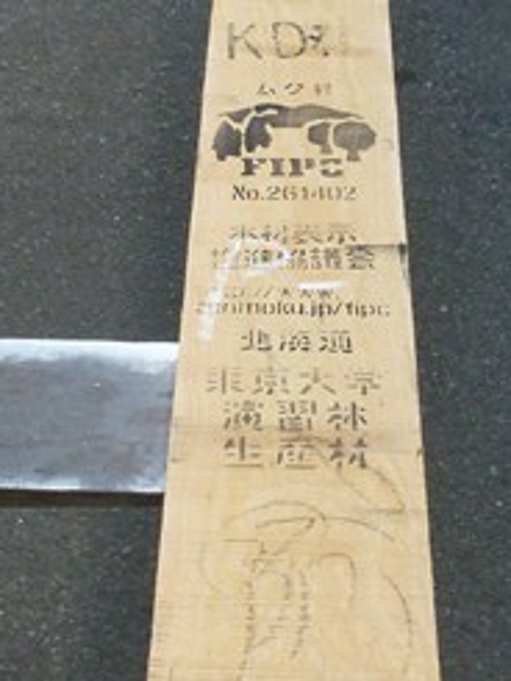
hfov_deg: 20.2
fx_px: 1436
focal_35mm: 73
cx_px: 300
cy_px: 422
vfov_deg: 26.6
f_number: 3.3
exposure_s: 1/250
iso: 400
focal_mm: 4.9
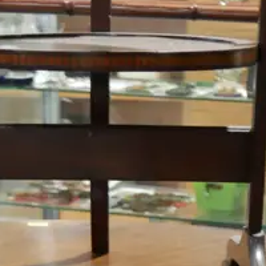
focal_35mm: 127
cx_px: 102
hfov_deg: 13.7
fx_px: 1104
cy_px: 555
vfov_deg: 12.0
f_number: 3.5
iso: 800
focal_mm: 14
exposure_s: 1/60
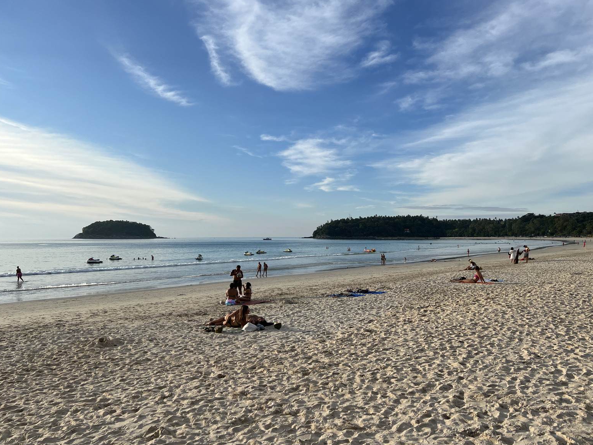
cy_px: 229
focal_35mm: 27
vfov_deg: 51.4
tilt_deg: +1.0
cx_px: 304
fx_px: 463
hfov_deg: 65.3
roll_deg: +0.0
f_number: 1.5
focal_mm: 5.7
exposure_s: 1/5319
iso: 50
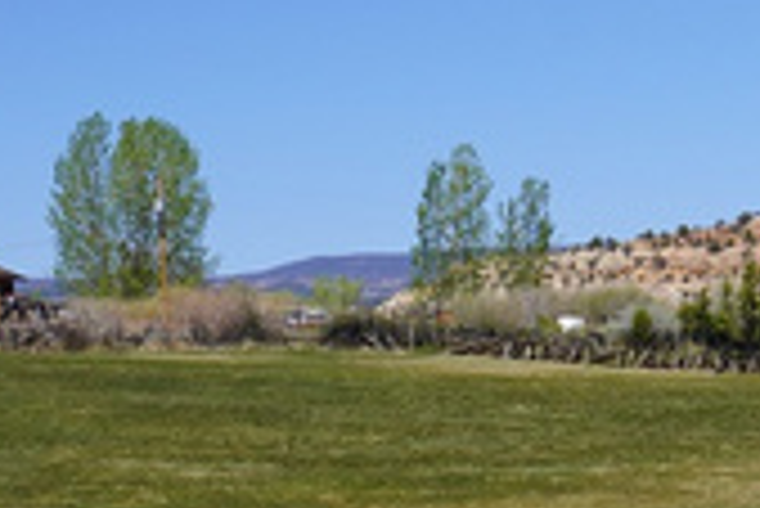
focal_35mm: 159
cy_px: 587
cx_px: 1264
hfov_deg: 12.1
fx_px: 3359
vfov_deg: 8.6
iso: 100
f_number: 11
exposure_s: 1/160
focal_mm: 28
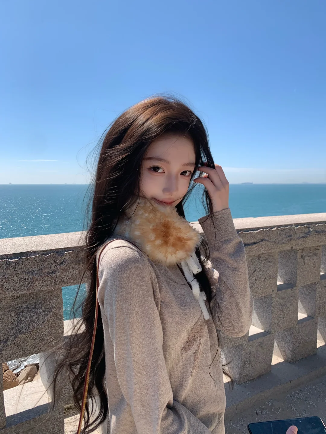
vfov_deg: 67.3
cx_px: 163
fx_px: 326
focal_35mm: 26
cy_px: 217
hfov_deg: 53.1
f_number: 1.8
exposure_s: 1/1880
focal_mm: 4.25
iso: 25
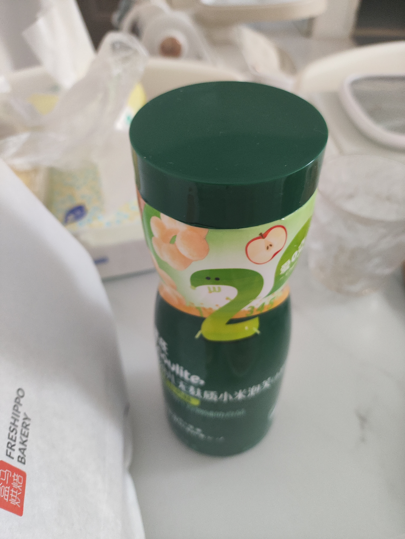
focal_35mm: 24
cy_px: 270
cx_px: 202
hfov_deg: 56.9
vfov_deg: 71.6
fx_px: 374
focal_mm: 4.68
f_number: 1.8
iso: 510
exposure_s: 1/33.3
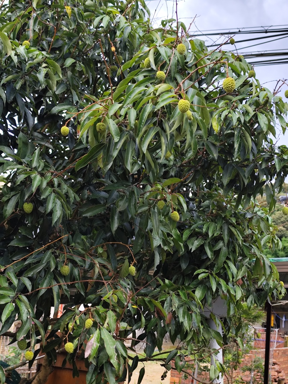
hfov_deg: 31.5
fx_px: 510
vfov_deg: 41.2
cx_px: 144
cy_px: 192
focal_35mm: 46
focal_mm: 6.19
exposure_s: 1/100
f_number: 1.65
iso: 64
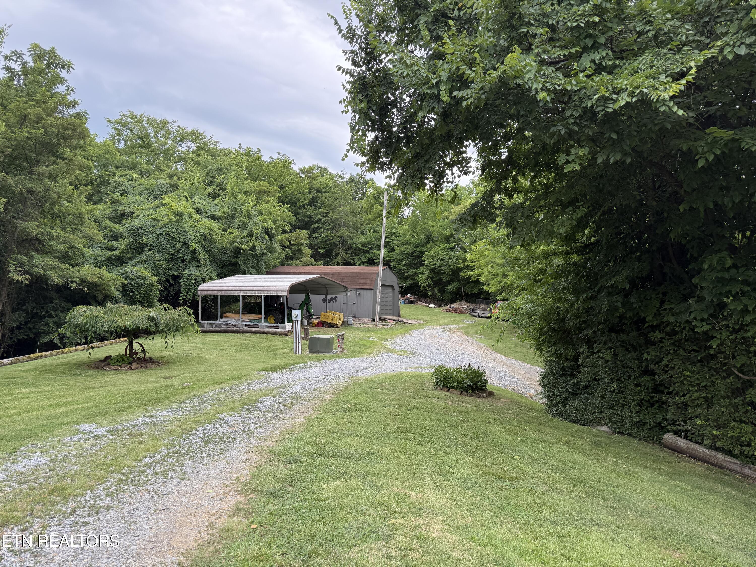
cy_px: 284
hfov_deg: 71.6
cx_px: 378
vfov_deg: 56.8
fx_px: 524
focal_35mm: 24
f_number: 1.78
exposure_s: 1/551
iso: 100
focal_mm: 6.76
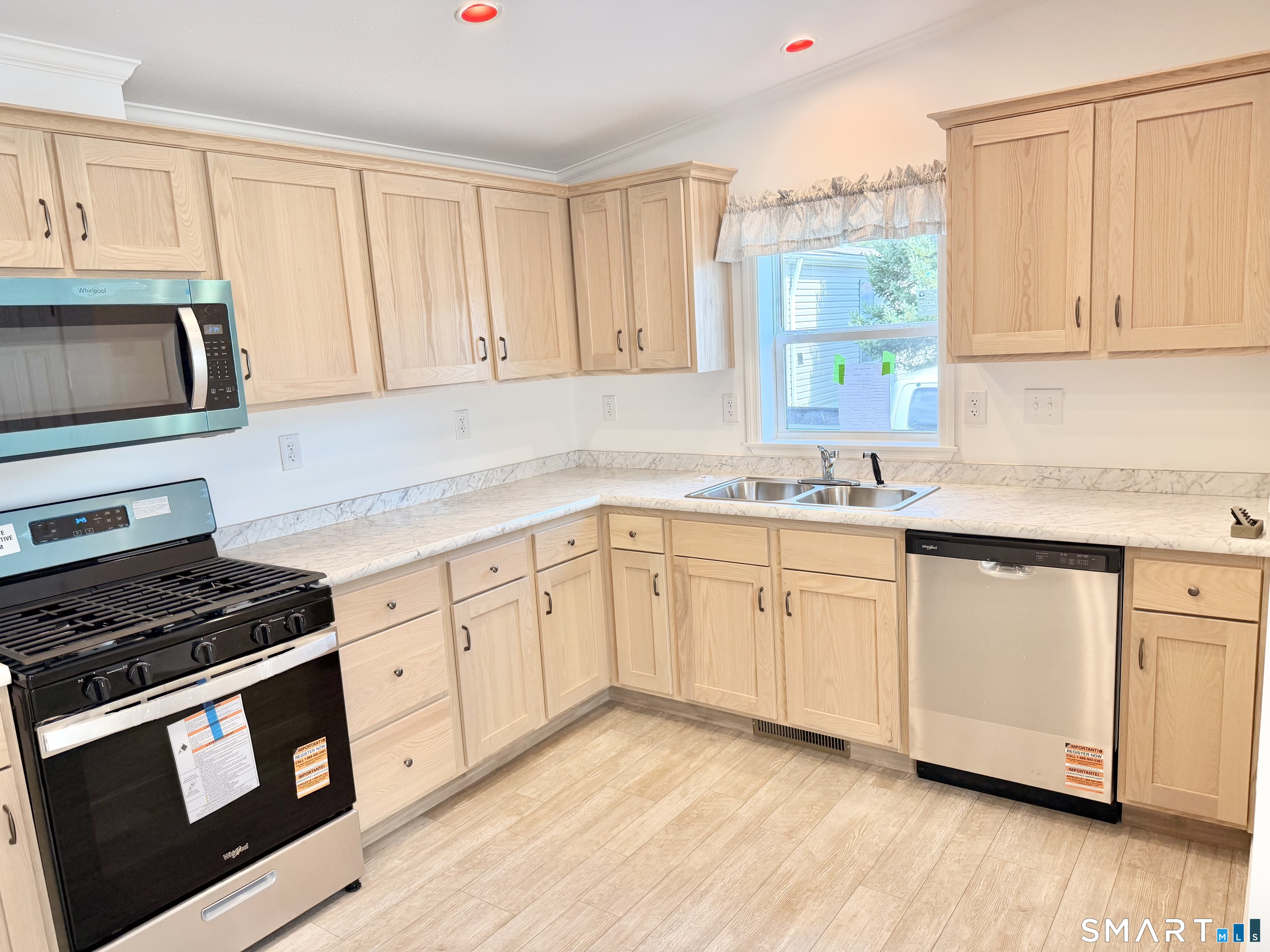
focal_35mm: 24
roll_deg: +3.3
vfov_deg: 56.8
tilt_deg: -9.4
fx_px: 881
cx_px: 635
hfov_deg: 71.6
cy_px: 476
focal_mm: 6.76
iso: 125
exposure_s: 1/204
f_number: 1.78
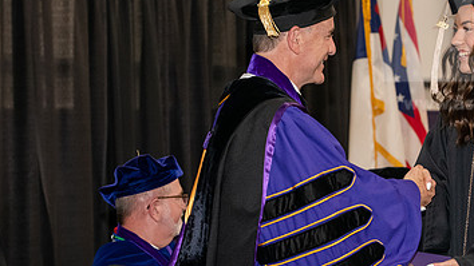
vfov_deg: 10.1
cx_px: 343
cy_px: 132
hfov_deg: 17.8
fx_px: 1508
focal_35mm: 120
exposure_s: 1/200
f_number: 5
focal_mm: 70
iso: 2500
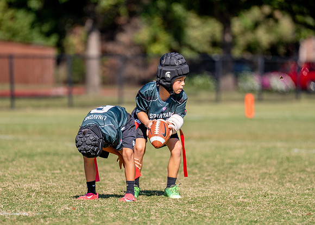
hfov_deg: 6.7
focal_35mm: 303
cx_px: 138
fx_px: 2707
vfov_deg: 4.8
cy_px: 133
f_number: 2.8
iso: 250
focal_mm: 200
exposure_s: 1/5000
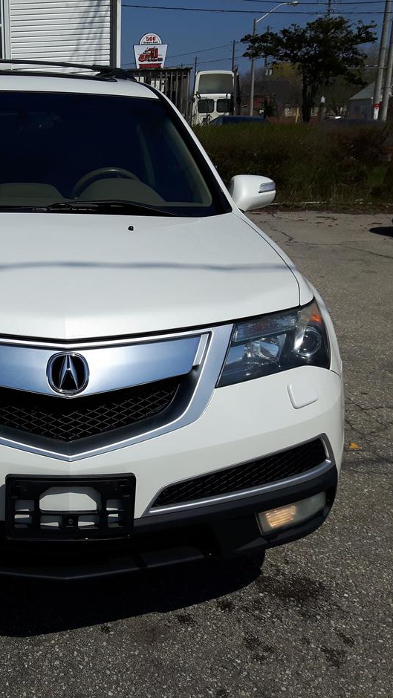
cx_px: 10
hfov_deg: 24.9
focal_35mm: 46
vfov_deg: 44.6
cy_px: 348
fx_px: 852
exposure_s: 1/4082
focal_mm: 3.7
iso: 40
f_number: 1.9
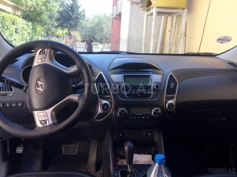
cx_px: 118
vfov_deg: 48.2
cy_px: 88
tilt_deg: -13.6
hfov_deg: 61.7
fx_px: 199
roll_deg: -4.6
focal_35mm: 29
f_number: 2.2
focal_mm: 4.15
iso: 32
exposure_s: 1/206
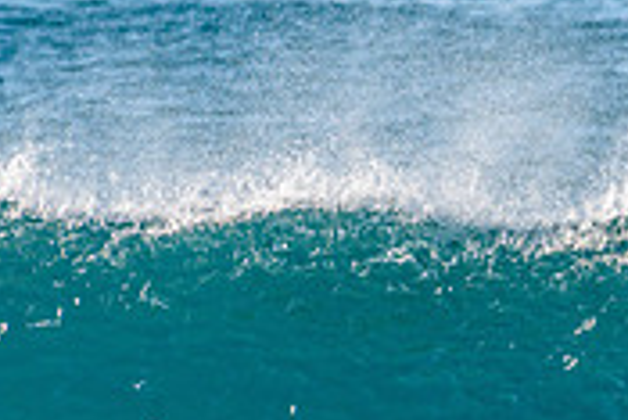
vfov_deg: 0.7
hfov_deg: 1.0
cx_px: 761
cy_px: 401
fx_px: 35231
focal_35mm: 2018
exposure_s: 1/2000
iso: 280
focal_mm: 500
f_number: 5.6
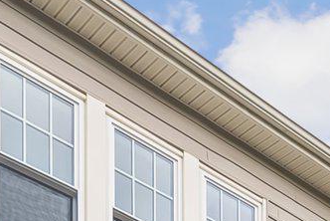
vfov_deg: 16.4
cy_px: 356
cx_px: 313
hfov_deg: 26.2
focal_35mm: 74
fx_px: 679
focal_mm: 12
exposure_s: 1/200
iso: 80
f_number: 4.5
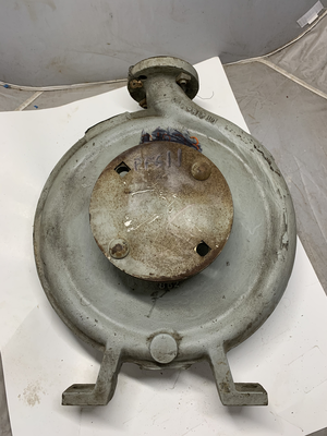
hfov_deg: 53.1
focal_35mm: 26
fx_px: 327
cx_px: 164
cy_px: 218
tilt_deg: -75.0
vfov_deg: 67.3
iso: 100
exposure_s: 1/97
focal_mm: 4.25
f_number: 1.8
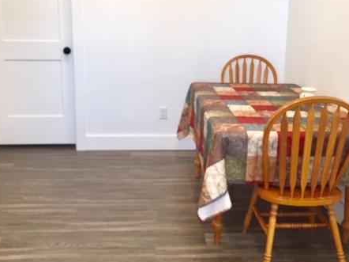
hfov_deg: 44.8
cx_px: 178
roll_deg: -1.1
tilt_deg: -13.8
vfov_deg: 34.1
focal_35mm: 42
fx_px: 423
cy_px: 97
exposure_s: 1/30
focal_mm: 4.15
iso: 40
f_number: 2.2
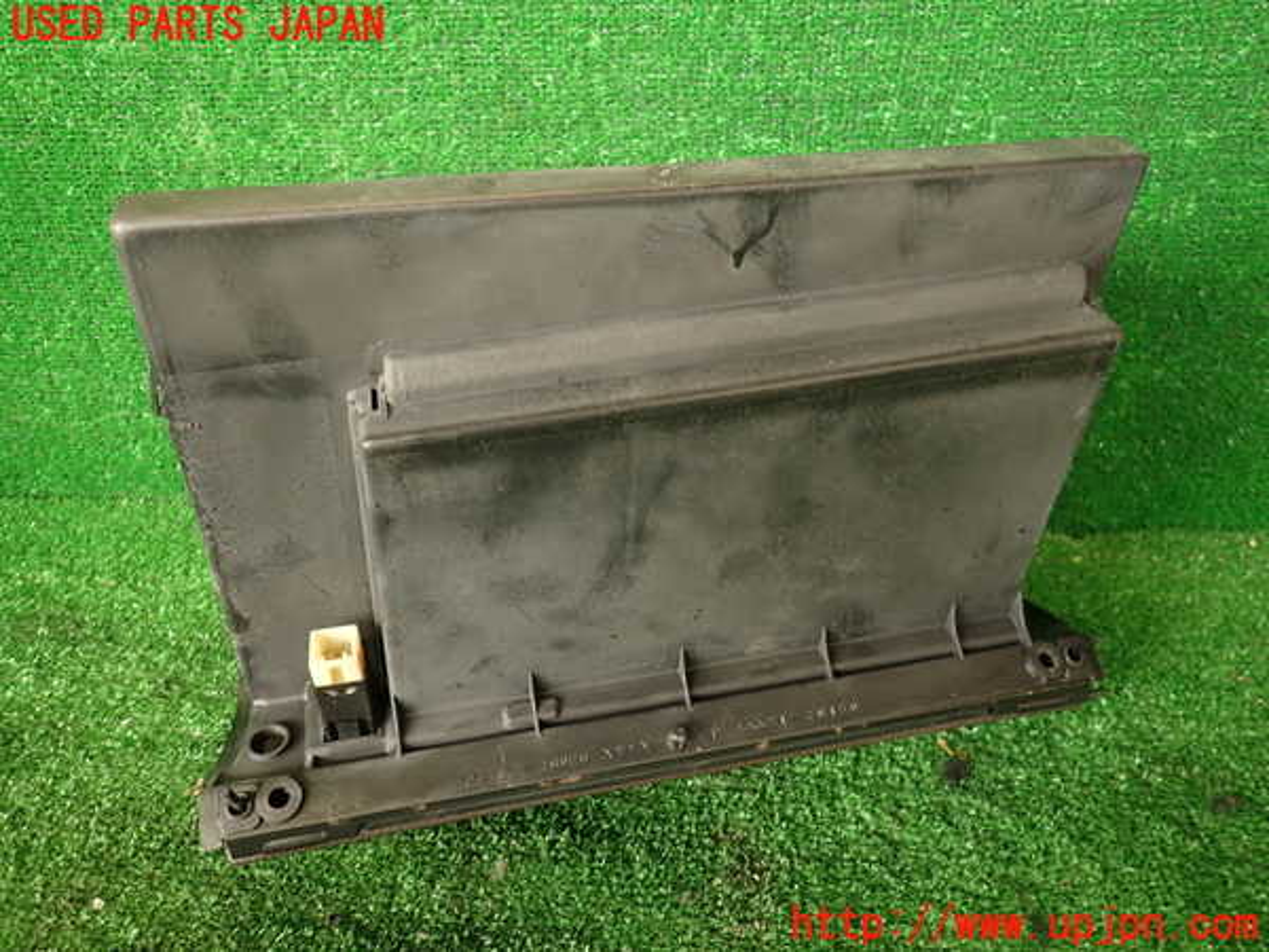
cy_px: 476
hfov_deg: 69.4
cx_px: 634
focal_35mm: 25
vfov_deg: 54.9
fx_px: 916
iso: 200
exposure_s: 1/60
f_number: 2
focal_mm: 4.5
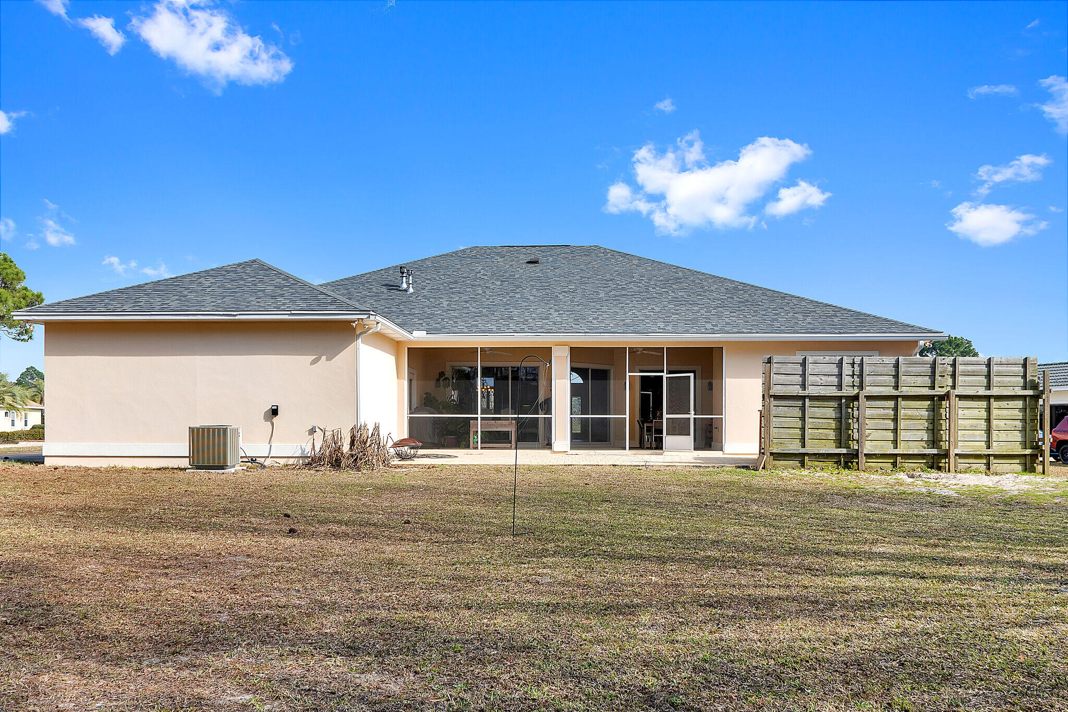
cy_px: 356
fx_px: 801
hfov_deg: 67.4
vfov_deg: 47.9
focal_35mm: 27
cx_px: 534
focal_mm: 18
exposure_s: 1/200
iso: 400
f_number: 11
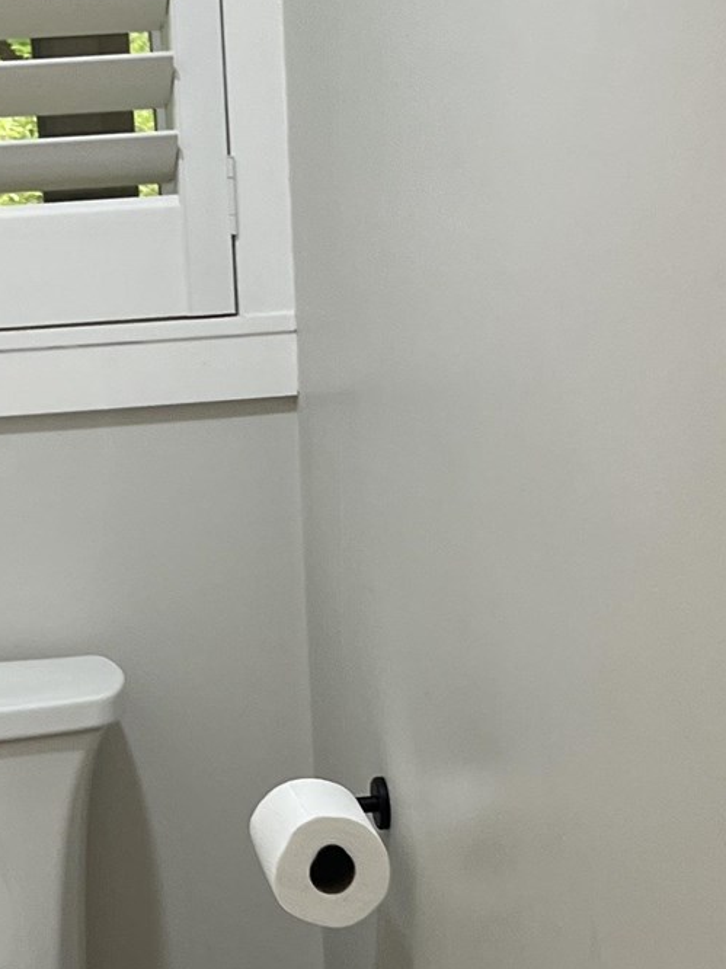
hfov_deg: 16.4
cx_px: 215
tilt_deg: -10.0
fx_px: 2518
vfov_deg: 21.7
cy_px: 682
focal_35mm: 90
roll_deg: +2.8
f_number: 1.5
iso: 100
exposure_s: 1/120
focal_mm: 5.7
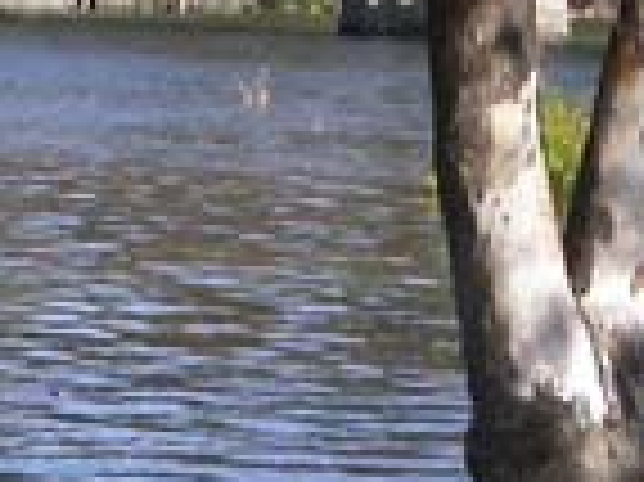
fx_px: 3959
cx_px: 347
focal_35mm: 213
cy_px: 703
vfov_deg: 6.9
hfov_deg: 9.3
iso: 100
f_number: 6
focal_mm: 7.85
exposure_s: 1/274
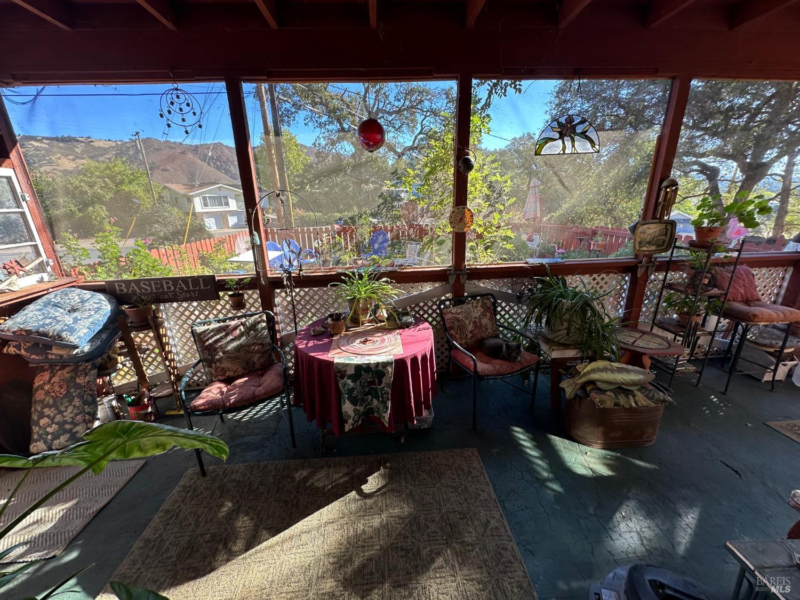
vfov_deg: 85.7
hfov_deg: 102.1
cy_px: 300
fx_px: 324
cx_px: 400
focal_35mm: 14
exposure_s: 1/157
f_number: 2.2
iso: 40
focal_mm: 2.22
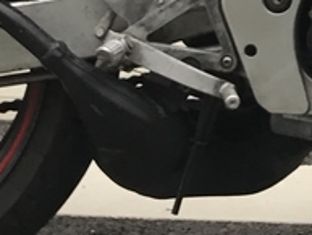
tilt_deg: -14.6
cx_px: 483
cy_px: -282
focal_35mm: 174
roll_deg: -0.9
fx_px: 1569
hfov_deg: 10.9
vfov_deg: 8.0
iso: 20
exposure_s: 1/331
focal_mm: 3.99
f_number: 1.8
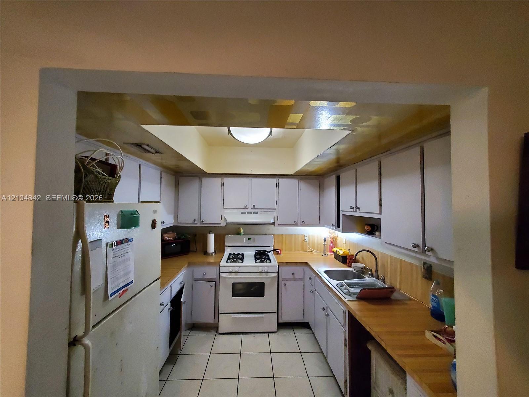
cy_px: 198
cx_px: 264
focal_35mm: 13
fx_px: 199
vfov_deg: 89.9
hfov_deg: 106.2
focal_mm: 1.8
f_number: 2.2
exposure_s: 1/30
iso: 800
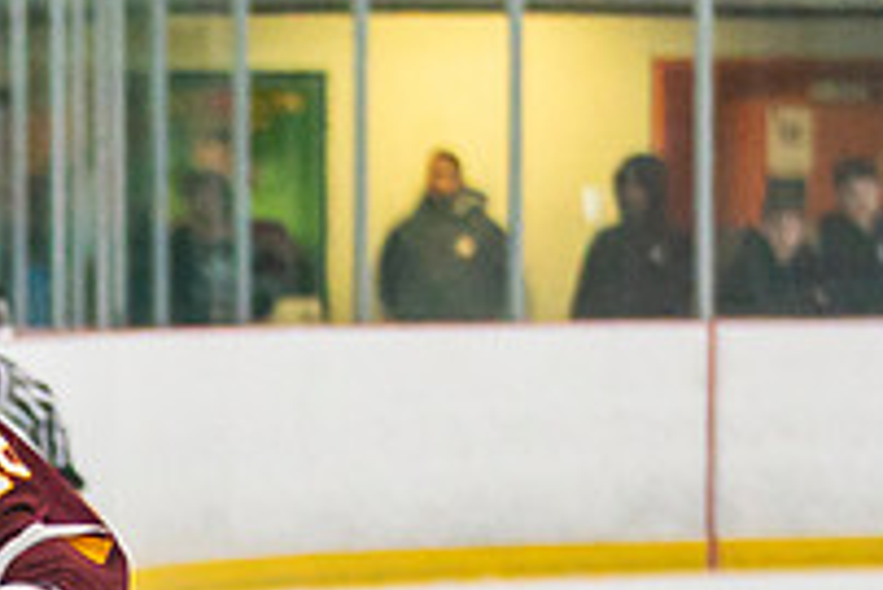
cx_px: -407
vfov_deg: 2.4
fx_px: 13990
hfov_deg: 3.6
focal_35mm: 570
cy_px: 860
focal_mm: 100
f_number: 2.8
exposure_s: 1/640
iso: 1600
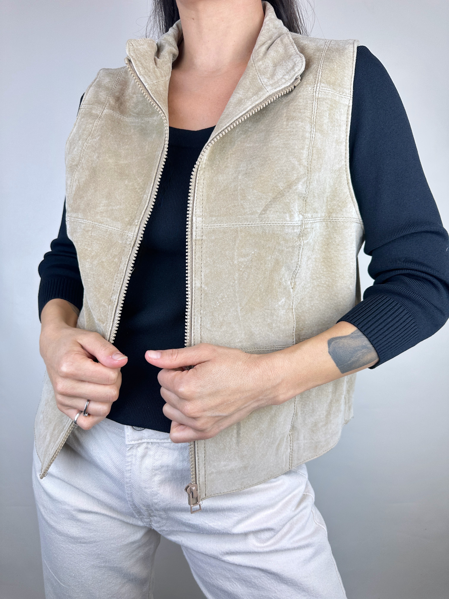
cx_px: 224
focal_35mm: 24
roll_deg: -0.8
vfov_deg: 71.6
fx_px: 415
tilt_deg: -6.4
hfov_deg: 56.8
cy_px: 300
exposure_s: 1/220
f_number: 1.78
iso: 64
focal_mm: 6.86
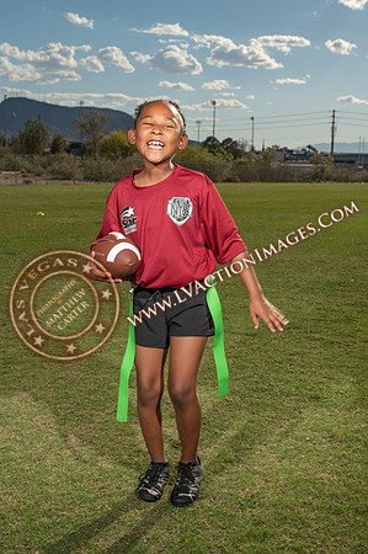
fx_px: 738
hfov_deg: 28.0
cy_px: 277
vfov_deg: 41.2
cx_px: 184
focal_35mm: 48
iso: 100
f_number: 8
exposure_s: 1/200
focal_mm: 48
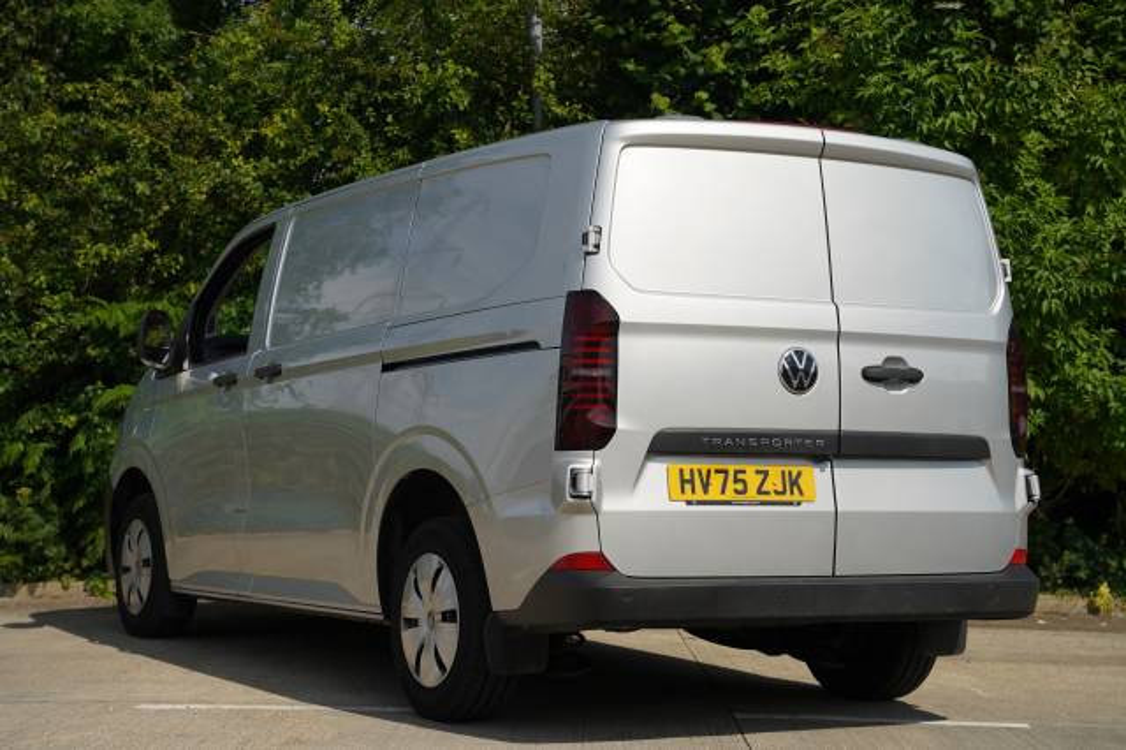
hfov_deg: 32.4
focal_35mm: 62
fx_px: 1938
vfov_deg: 21.9
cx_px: 563
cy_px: 375
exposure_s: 1/500
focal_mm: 62
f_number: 4.5
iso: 100
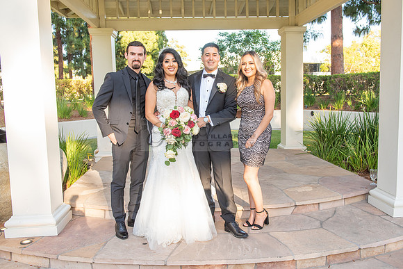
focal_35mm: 34
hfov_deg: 56.0
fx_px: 379
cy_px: 132
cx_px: 206
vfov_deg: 39.1
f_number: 5.6
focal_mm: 31
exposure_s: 1/200
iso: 400
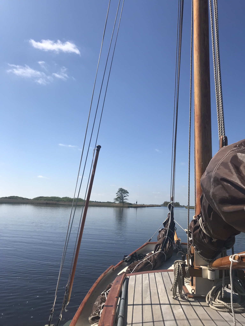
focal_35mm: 28
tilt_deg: +9.8
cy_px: 163
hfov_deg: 49.7
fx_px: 264
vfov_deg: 63.4
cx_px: 122
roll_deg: -2.4
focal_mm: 3.99
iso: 20
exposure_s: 1/3690
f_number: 1.8
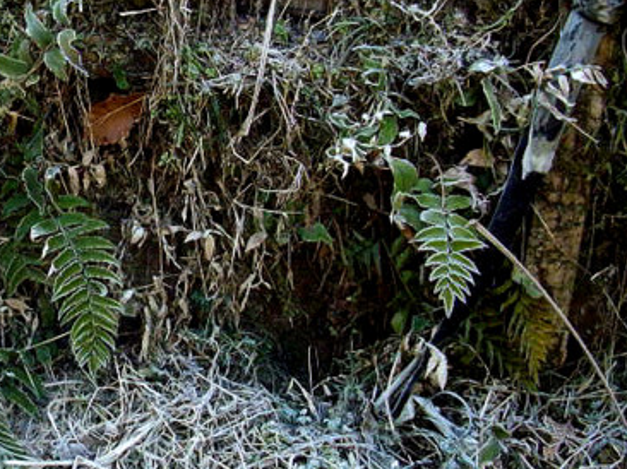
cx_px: -9
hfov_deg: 21.9
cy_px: 159
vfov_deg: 17.1
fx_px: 1557
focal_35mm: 86
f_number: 2.8
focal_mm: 6.2
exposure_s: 1/125
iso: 160
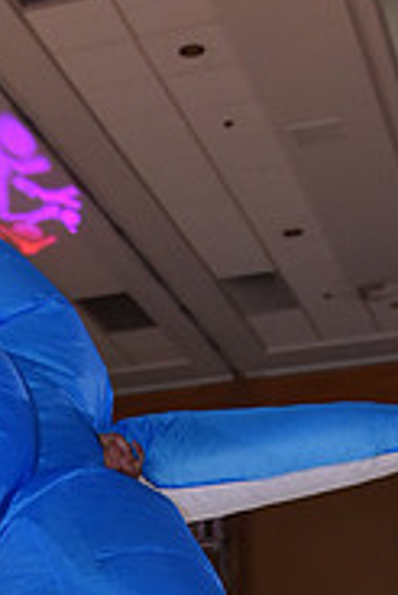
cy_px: 838
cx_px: 44
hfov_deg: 13.5
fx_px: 1672
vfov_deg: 18.4
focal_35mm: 101
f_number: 5.6
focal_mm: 32
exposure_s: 1/250
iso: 2000
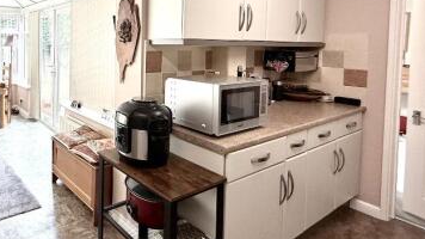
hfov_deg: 66.8
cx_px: 82
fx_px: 282
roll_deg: -0.7
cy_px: 52
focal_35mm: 25
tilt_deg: -1.6
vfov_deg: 44.0
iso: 64
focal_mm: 2.22
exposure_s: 1/99
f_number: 2.2
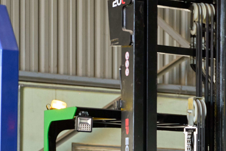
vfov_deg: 7.0
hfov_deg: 9.5
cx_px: 545
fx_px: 1205
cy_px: 251
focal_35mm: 192
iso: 1250
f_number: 2.8
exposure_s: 1/250
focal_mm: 39.4
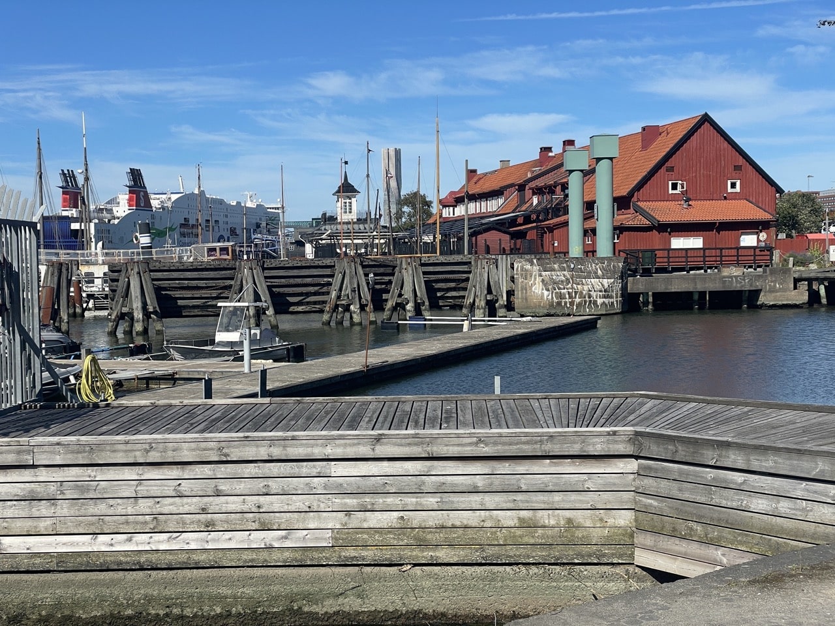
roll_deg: +0.9
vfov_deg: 28.0
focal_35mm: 52
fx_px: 1254
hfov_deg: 36.8
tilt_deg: -2.2
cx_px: 418
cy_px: 313
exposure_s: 1/2283
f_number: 2
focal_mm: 6
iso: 25
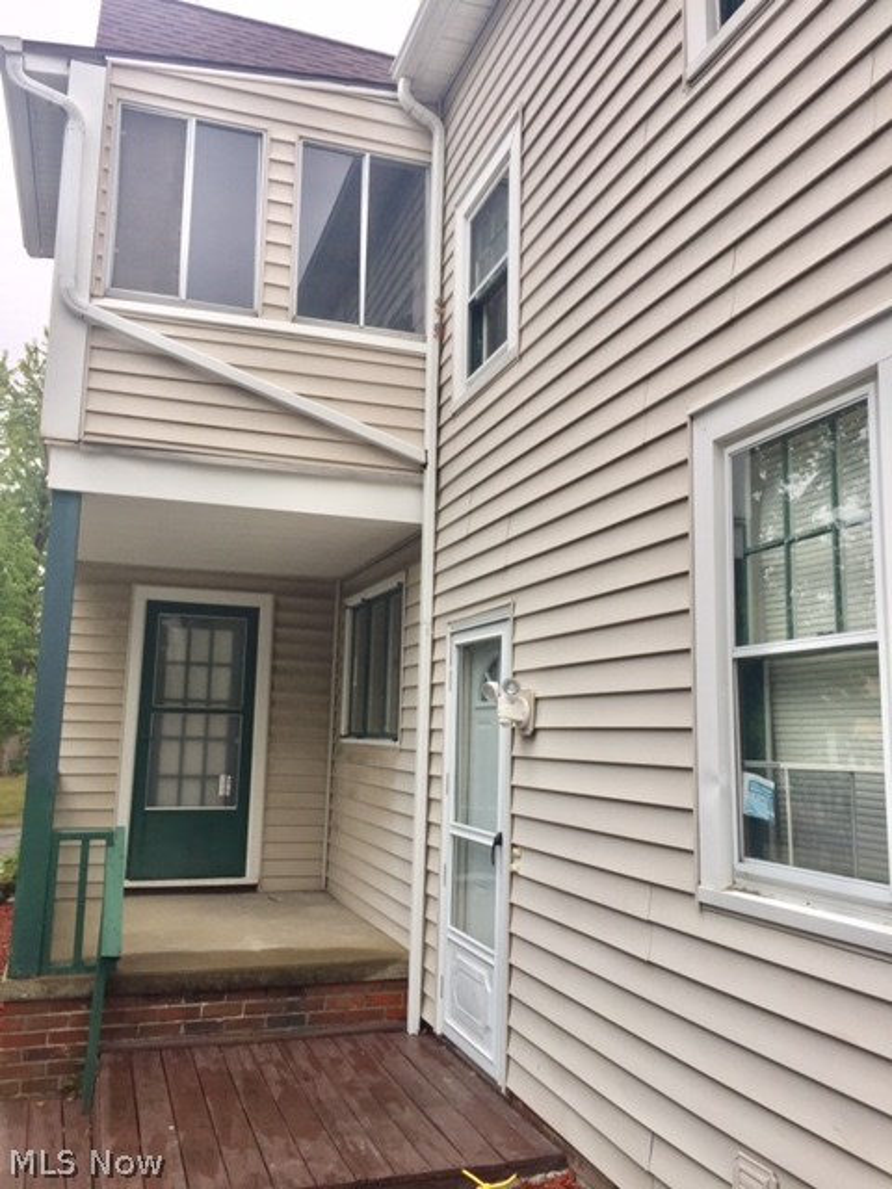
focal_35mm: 29
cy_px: 594
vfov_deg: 61.7
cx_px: 446
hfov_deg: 48.2
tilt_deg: +9.5
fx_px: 996
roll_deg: -0.7
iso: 40
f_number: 2.2
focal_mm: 4.15
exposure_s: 1/120
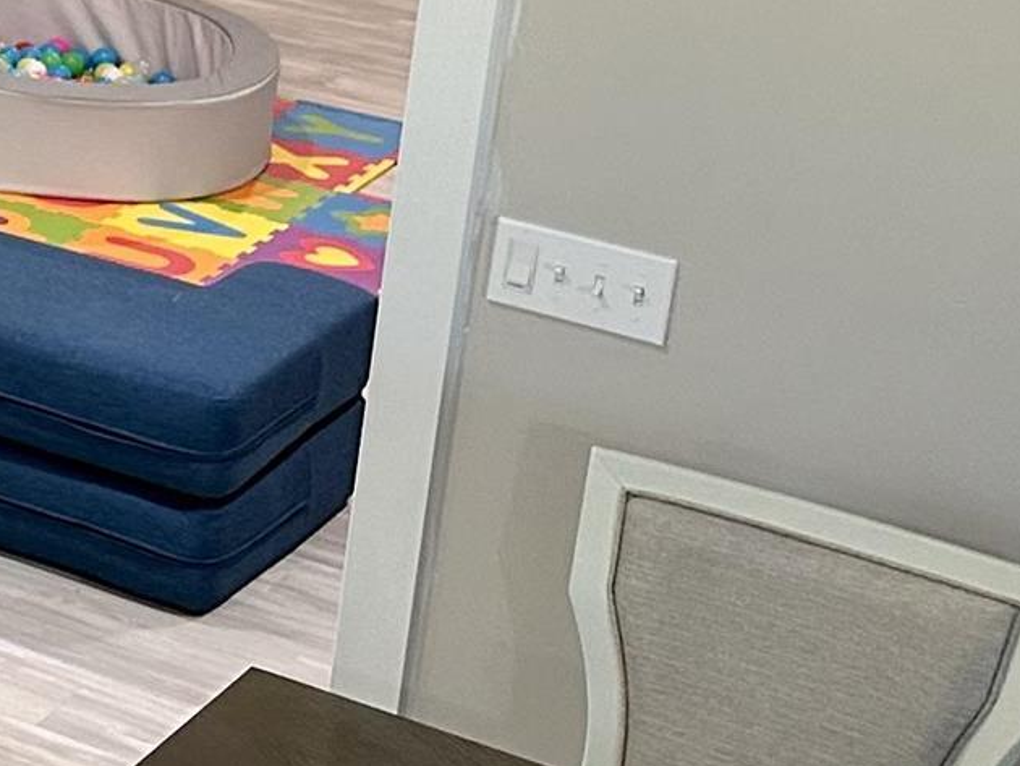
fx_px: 3449
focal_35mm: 117
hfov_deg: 13.3
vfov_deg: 12.4
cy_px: -172
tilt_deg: -14.4
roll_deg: -0.5
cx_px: -1300
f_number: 1.78
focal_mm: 6.86
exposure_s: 1/60
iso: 160
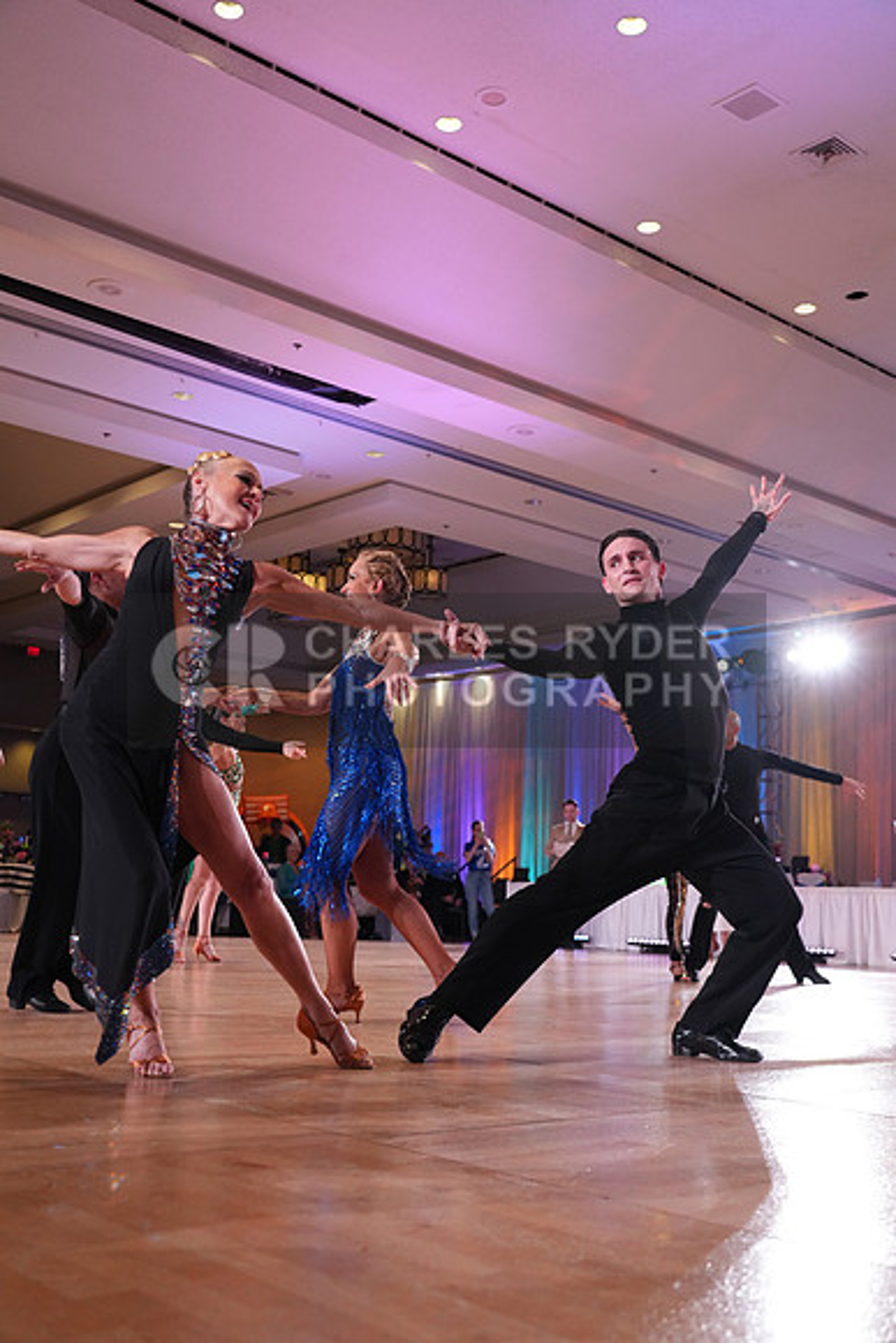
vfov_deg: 53.1
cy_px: 672
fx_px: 1343
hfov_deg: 36.9
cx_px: 448
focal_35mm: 36
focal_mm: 36
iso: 2500
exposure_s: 1/500
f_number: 4
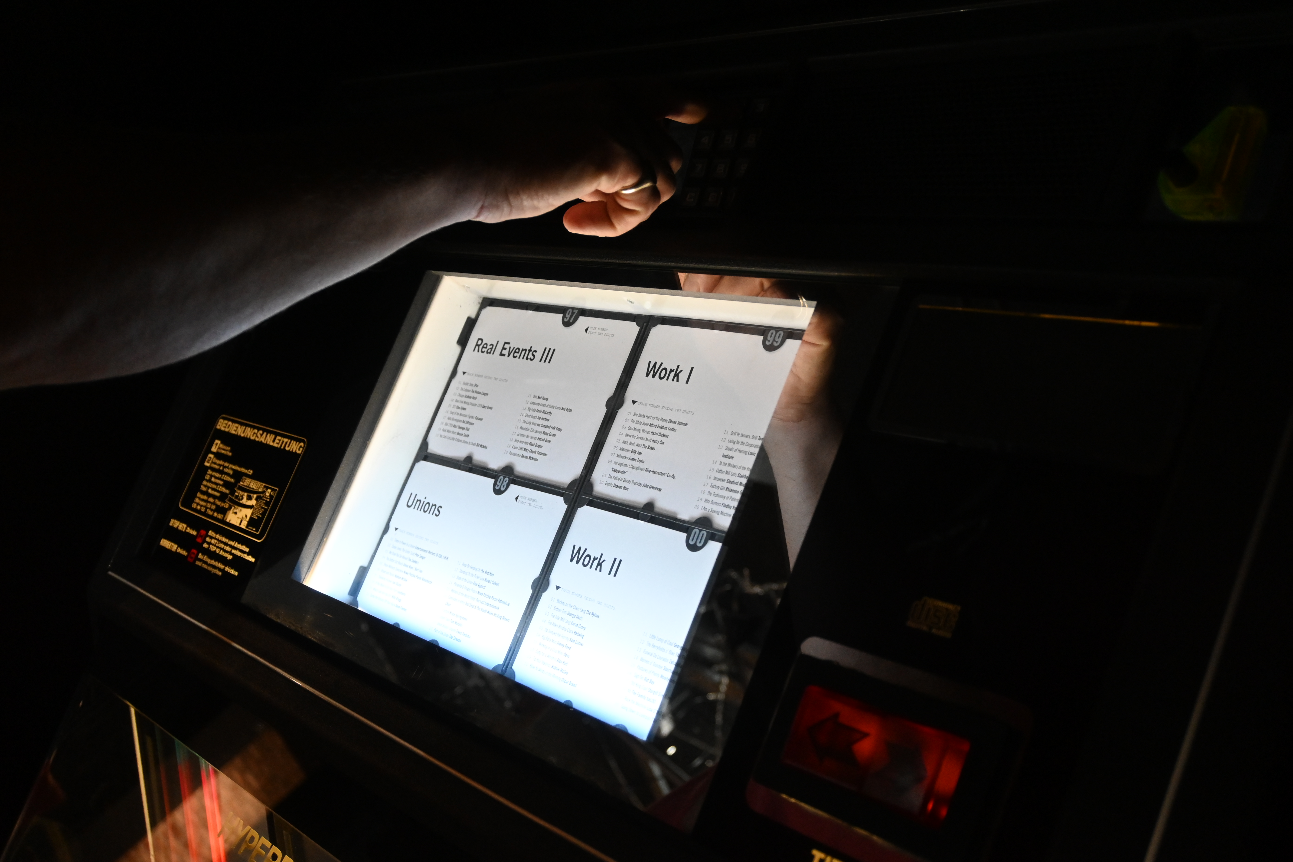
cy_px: 431
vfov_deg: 36.2
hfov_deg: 52.2
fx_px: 1320
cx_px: 646
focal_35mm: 37
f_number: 4.2
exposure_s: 1/40
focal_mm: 24.5
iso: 1600
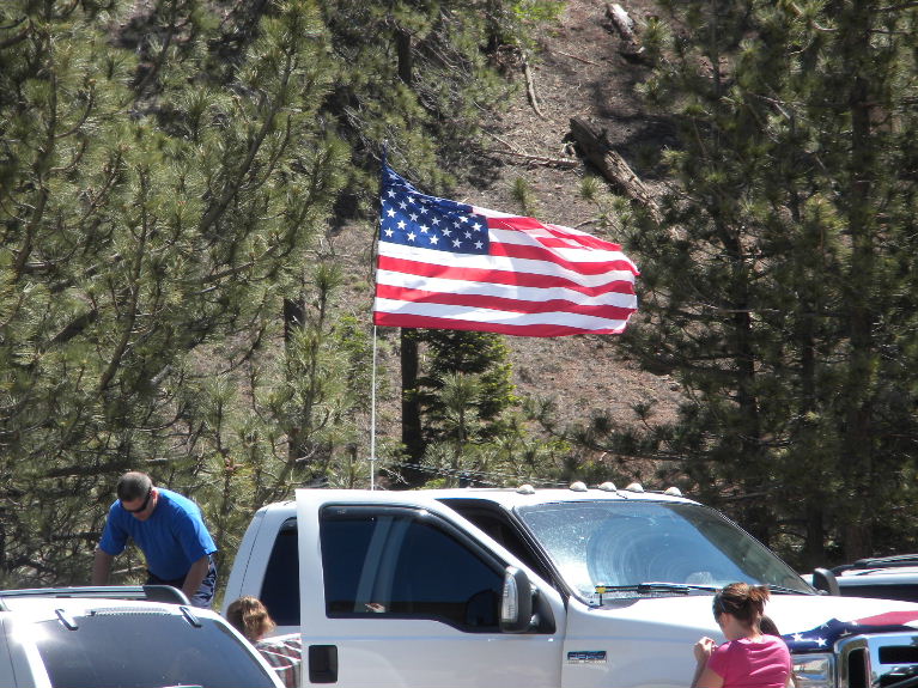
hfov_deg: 7.6
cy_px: 344
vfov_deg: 5.7
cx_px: 459
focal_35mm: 260
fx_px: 6894
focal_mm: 46.2
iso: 64
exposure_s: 1/170
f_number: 5.3
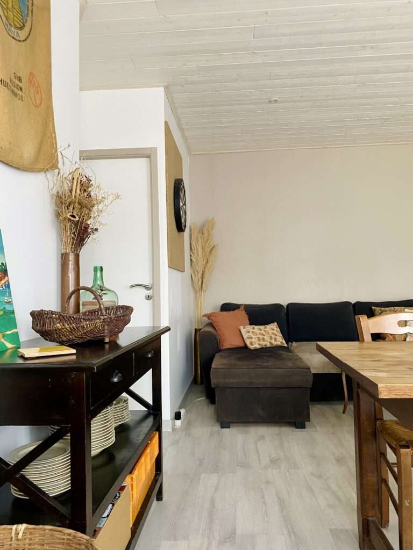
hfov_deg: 53.1
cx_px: 206
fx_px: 414
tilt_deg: +2.6
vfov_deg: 67.3
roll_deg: +1.2
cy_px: 275
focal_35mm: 26
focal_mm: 4.25
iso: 160
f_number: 1.8
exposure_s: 1/60
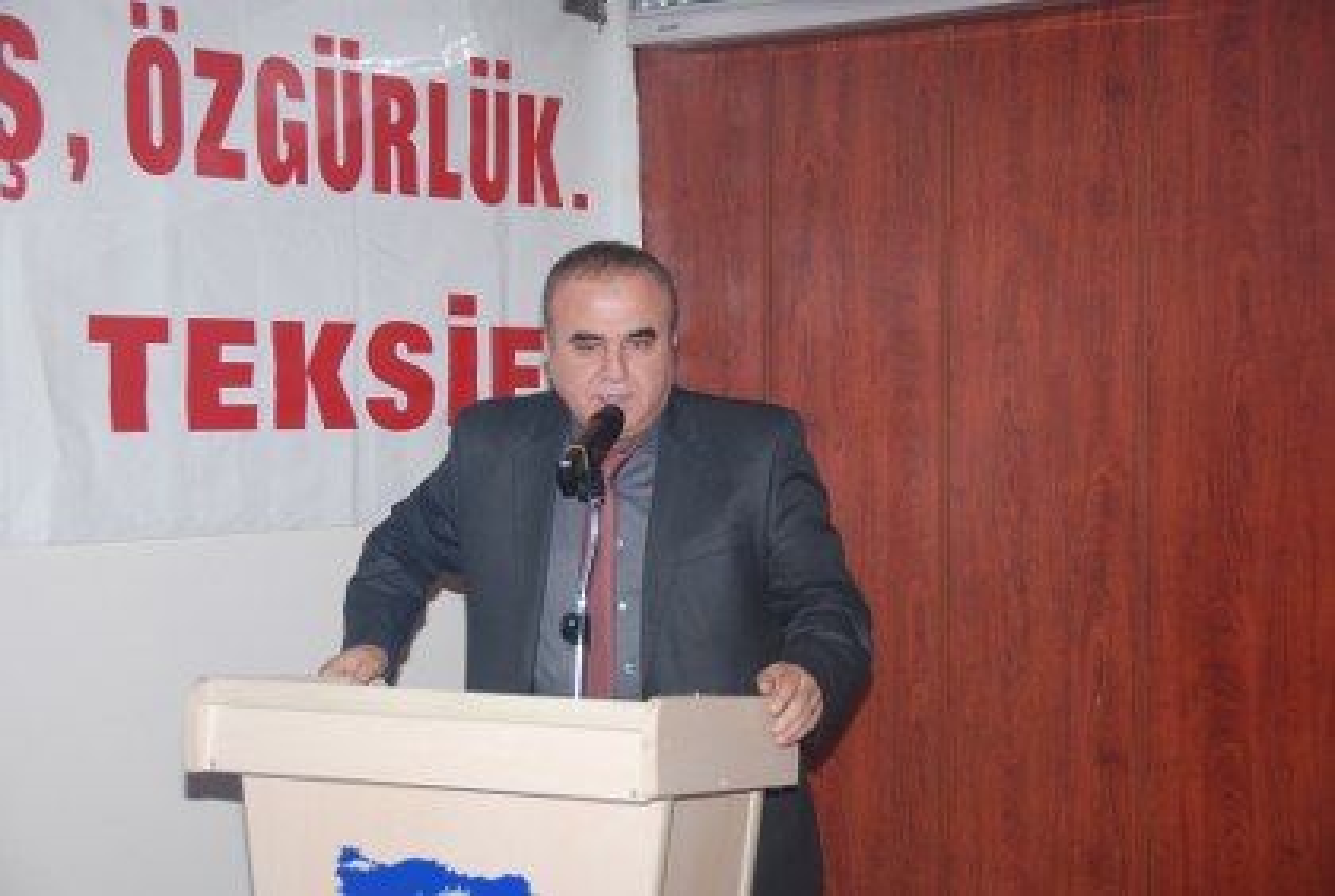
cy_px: 448
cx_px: 668
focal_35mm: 72
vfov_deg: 19.0
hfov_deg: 28.0
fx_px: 2676
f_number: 4.8
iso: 200
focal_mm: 48
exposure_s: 1/60
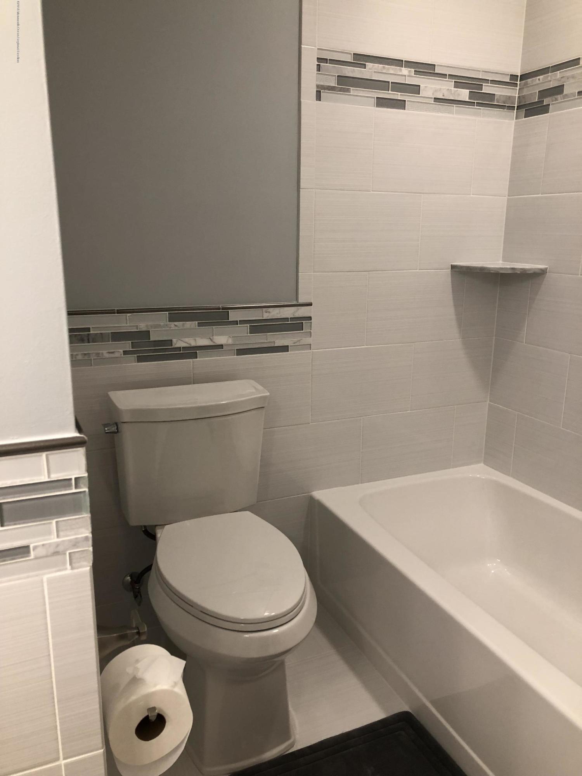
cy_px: 388
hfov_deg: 48.2
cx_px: 291
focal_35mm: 29
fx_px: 650
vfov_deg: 61.7
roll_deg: +0.9
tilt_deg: -13.7
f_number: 1.8
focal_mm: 3.99
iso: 40
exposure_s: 1/30
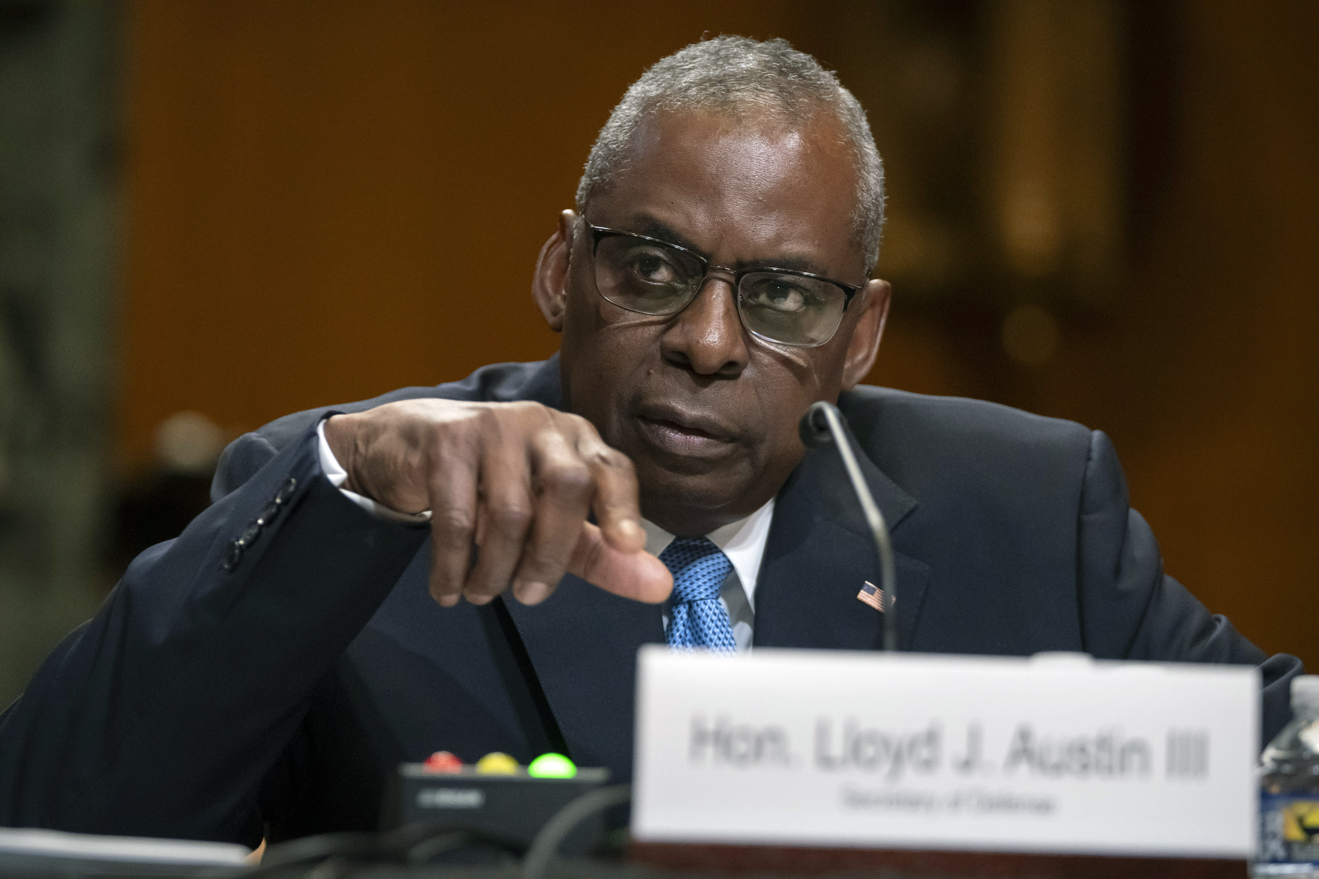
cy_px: 440
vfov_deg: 6.7
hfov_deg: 10.1
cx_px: 660
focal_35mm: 204
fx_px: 7474
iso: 4000
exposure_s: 1/500
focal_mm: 136
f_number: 2.8
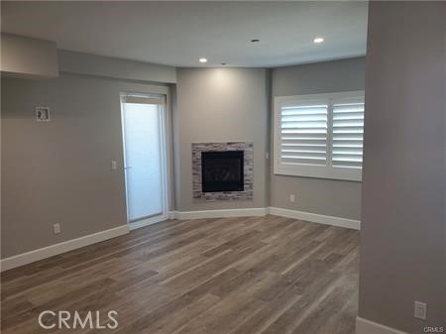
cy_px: 167
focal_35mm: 26
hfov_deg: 67.3
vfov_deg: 53.0
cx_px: 223
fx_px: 335
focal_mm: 4.3
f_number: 2.4
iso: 160
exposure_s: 1/120
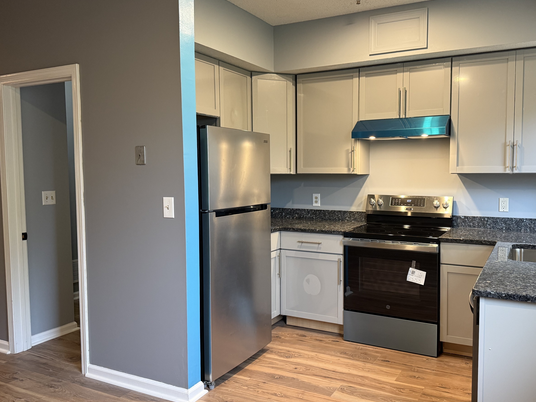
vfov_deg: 48.2
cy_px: 200
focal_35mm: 29
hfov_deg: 61.3
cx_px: 312
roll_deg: +0.1
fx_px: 449
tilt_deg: -3.5
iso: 250
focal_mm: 6.76
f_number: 1.78
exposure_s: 1/60
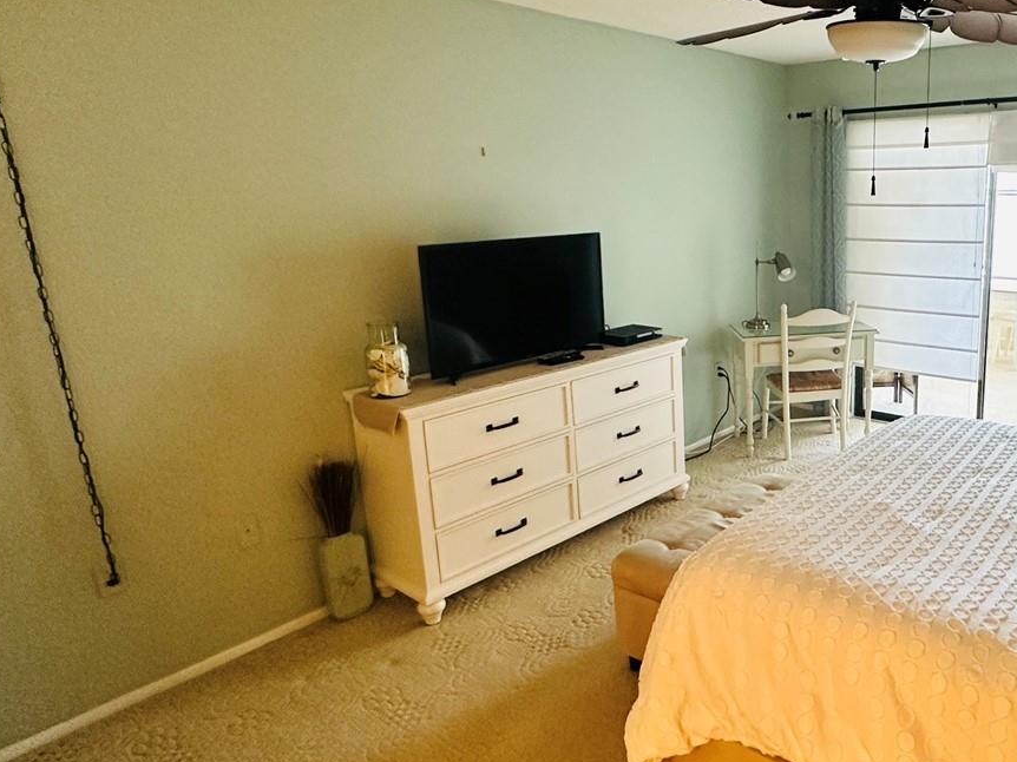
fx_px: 764
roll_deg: +0.6
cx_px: 762
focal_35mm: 26
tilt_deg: -13.6
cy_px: 361
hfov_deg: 63.4
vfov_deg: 53.0
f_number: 2.2
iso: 400
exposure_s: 1/60
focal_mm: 2.22
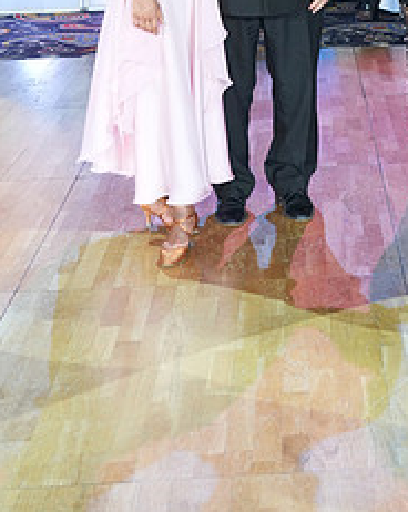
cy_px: -113
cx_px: 405
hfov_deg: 17.6
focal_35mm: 85
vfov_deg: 20.9
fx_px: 1286
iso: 2000
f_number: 4.5
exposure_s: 1/250
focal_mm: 36
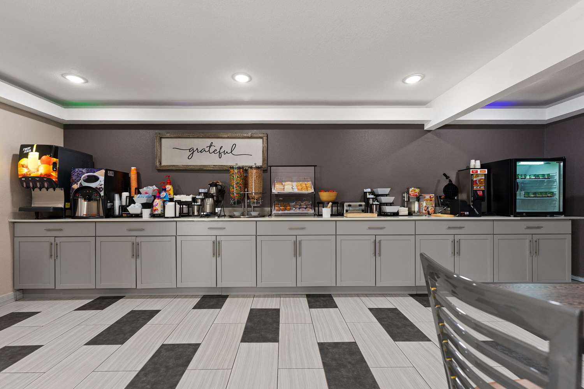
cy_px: 194
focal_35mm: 14
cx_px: 292
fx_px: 227
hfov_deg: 104.3
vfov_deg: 81.2
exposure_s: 1/25
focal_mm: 14
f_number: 2.8
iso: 100
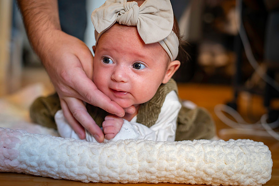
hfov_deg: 39.6
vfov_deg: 27.0
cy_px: 93
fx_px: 387
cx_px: 140
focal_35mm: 50
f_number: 3.2
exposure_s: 1/60
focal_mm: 50
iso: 1000
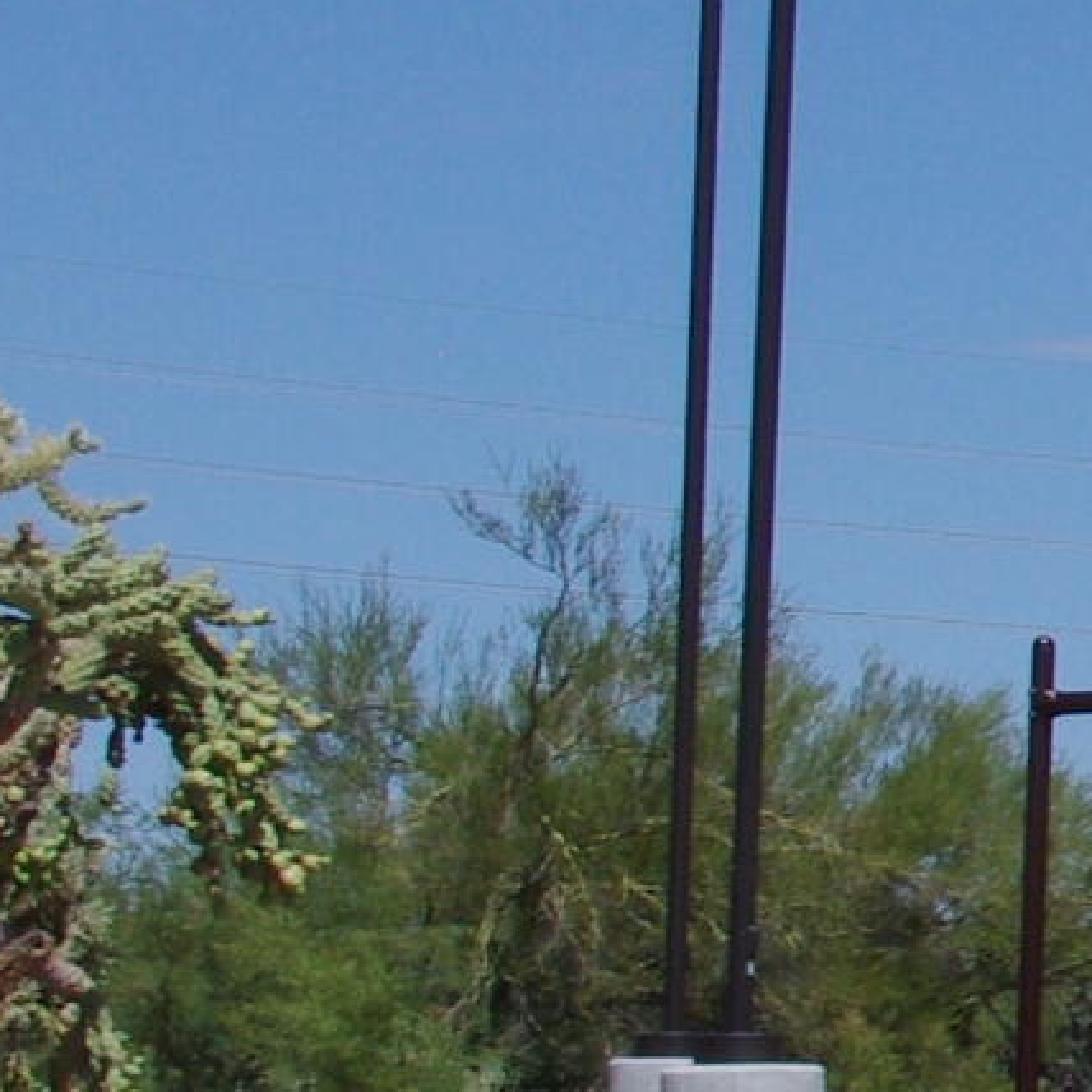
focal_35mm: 232
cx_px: 3470
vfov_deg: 7.5
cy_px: 490
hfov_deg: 6.7
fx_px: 8280
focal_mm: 26.25
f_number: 14
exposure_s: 1/500
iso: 400
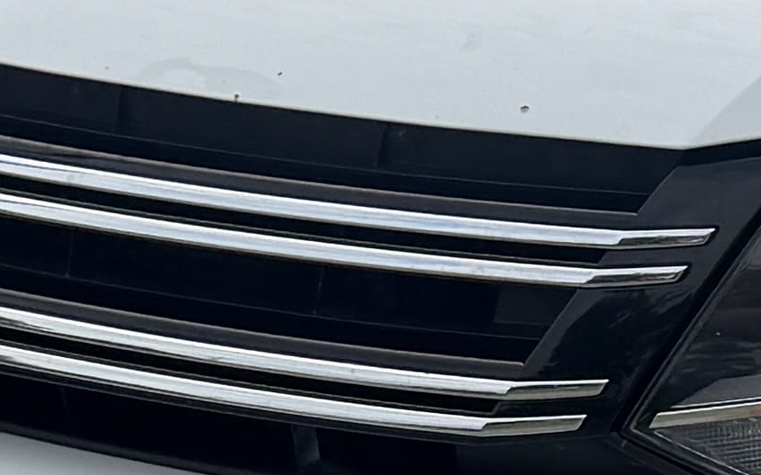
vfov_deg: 7.6
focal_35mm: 172
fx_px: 3567
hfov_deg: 11.7
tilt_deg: -16.5
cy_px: 312
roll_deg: -2.1
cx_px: 1122
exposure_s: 1/5319
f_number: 1.78
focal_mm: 6.76
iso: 80
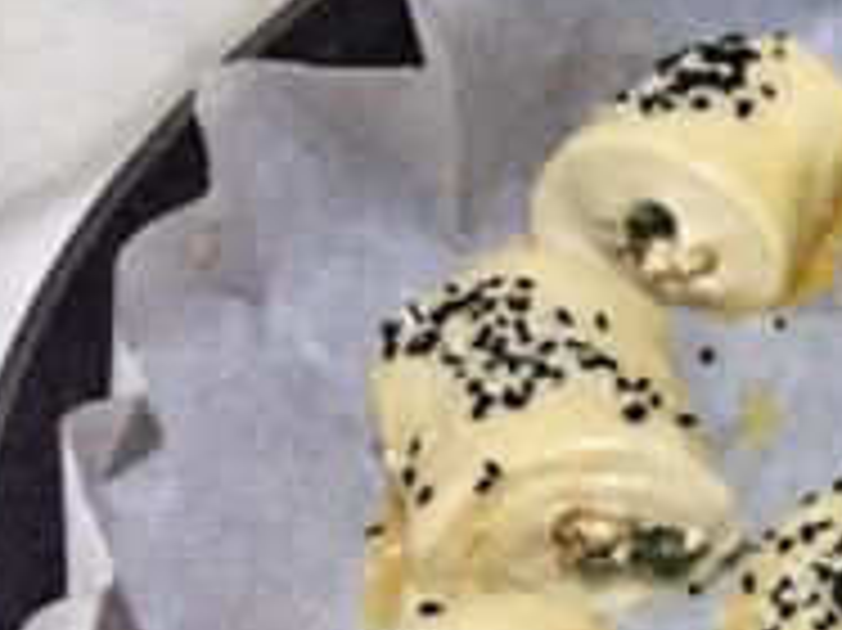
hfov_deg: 15.7
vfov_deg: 13.2
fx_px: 2601
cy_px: 896
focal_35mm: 107
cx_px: 1522
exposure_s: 1/17
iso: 400
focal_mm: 4.15
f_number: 2.2
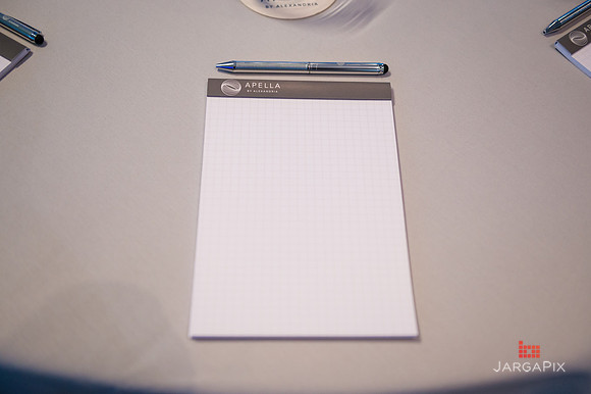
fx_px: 738
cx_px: 296
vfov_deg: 29.8
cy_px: 198
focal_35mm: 45
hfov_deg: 43.6
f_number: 3.2
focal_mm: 44
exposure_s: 1/320
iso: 1600
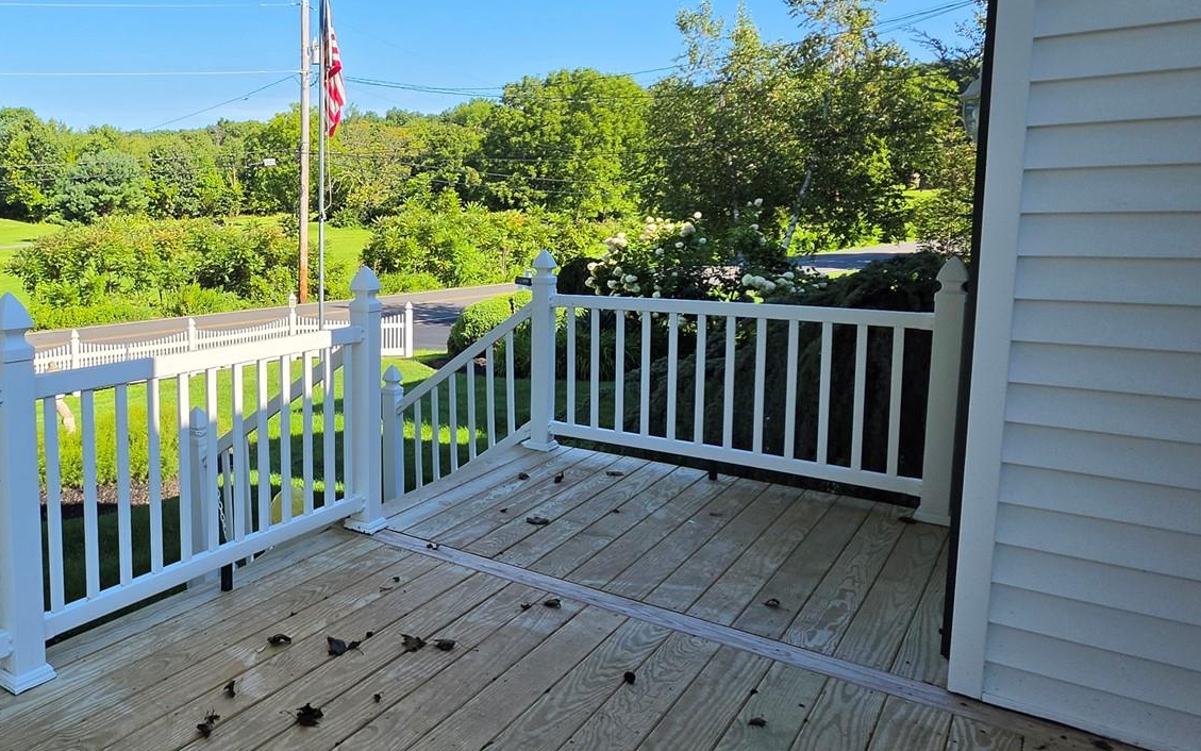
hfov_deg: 66.0
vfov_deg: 49.0
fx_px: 818
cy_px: 303
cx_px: 241
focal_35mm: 25
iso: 32
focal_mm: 2.2
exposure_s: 1/989
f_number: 1.9
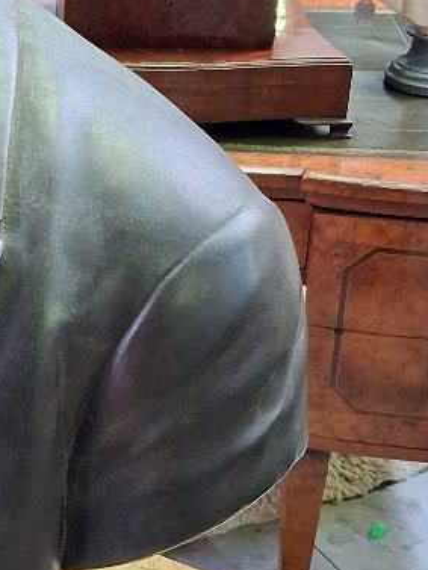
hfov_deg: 16.4
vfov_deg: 22.6
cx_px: -98
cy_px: 181
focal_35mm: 86
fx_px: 1417
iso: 1000
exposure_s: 1/20
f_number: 1.8
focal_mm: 4
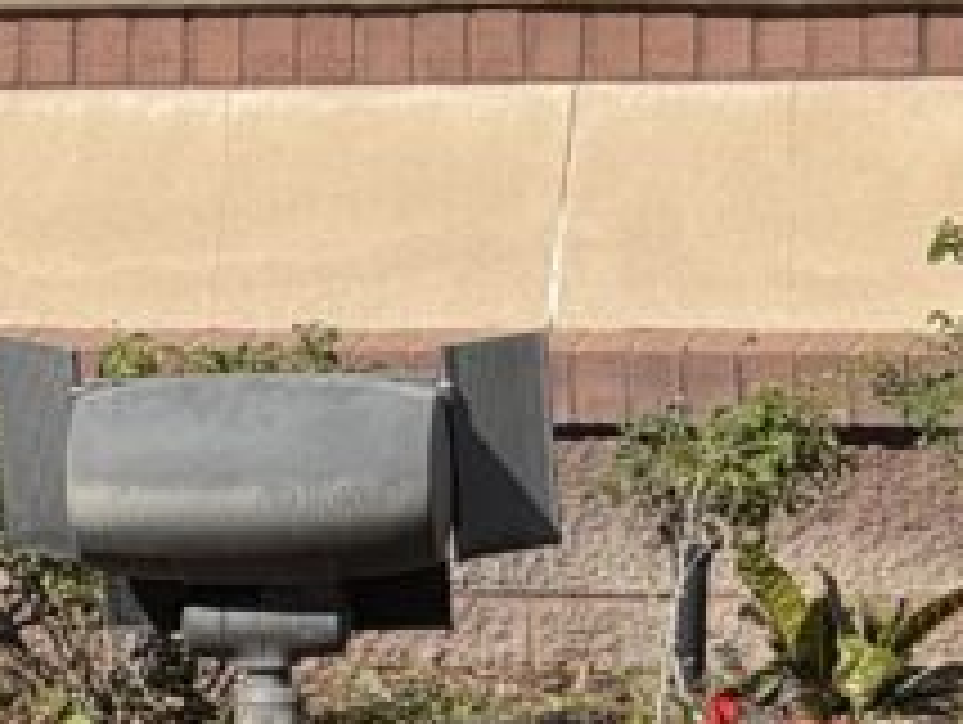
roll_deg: +0.6
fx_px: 15986
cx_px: -320
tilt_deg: -0.4
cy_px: -558
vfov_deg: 2.6
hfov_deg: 3.4
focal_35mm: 574
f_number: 2.8
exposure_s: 1/1818
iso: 50
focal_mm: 15.66
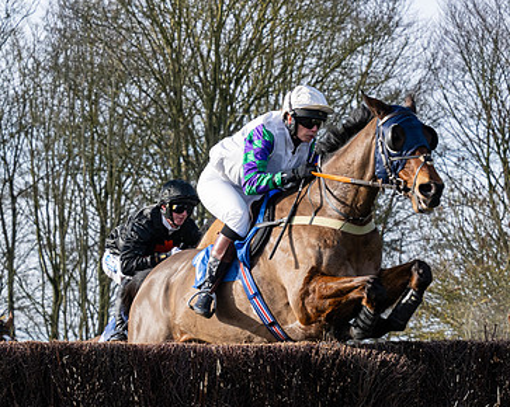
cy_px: 377
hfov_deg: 10.4
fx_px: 2791
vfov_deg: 8.3
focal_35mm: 185
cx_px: 332
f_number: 5
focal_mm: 70
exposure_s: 1/1250
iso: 400
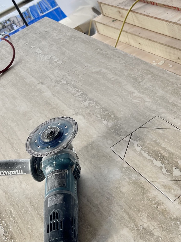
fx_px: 369
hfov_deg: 27.4
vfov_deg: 36.1
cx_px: 114
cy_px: 134
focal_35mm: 53
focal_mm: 5.1
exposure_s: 1/433
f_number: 1.6
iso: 32
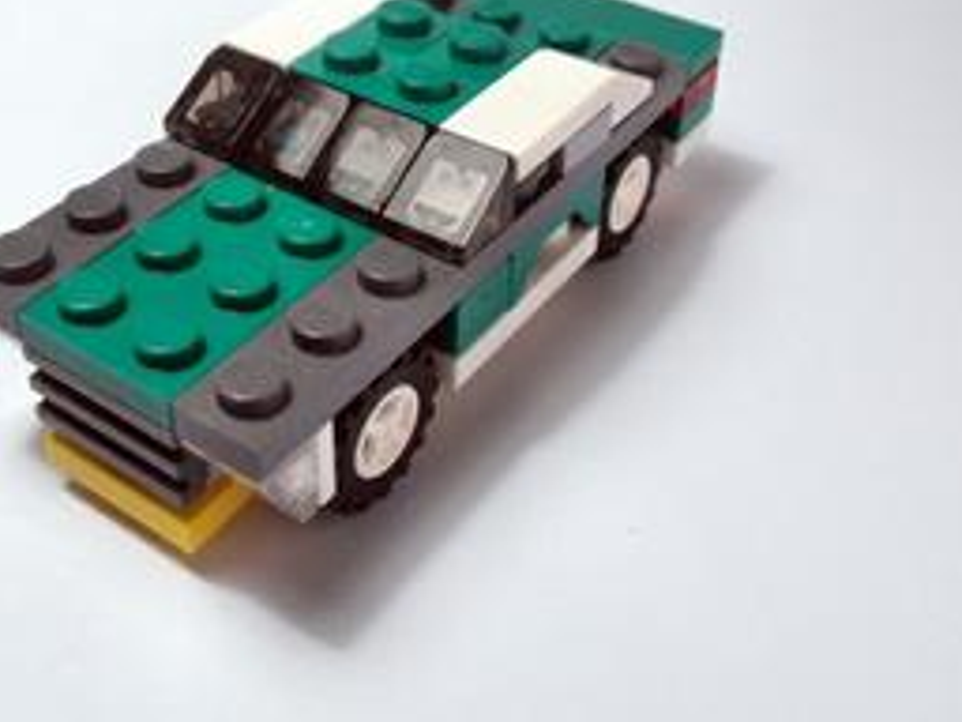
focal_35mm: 52
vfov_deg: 27.8
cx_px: 372
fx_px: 1445
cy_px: 218
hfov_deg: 36.6
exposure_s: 1/80
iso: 80
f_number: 3.9
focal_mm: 6.61
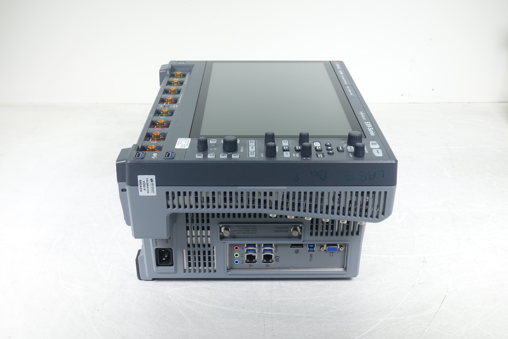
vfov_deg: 29.9
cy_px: 170
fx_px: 635
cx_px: 254
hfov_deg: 43.6
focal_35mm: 45
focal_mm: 16.39
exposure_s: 1/100
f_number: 4
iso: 125
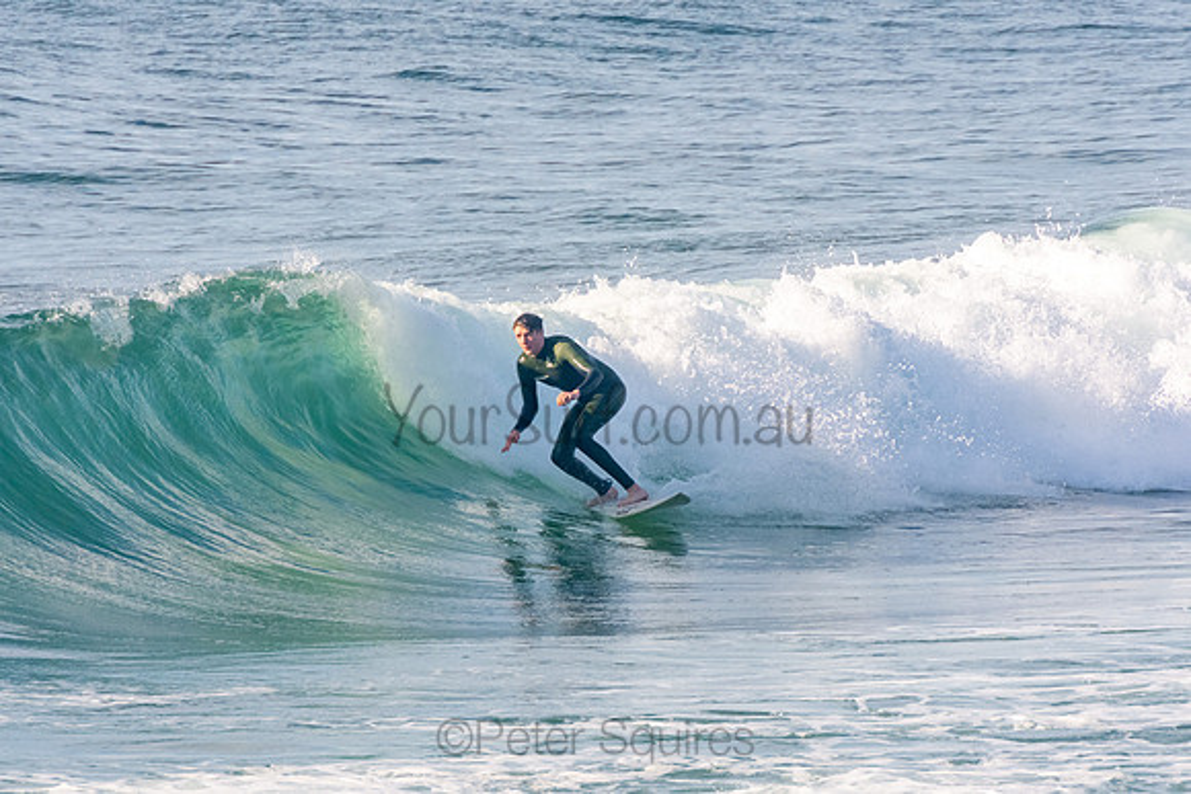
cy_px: 397
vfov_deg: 2.2
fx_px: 20560
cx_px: 596
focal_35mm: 621
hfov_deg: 3.3
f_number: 13
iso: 1600
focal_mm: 400
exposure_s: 1/1250
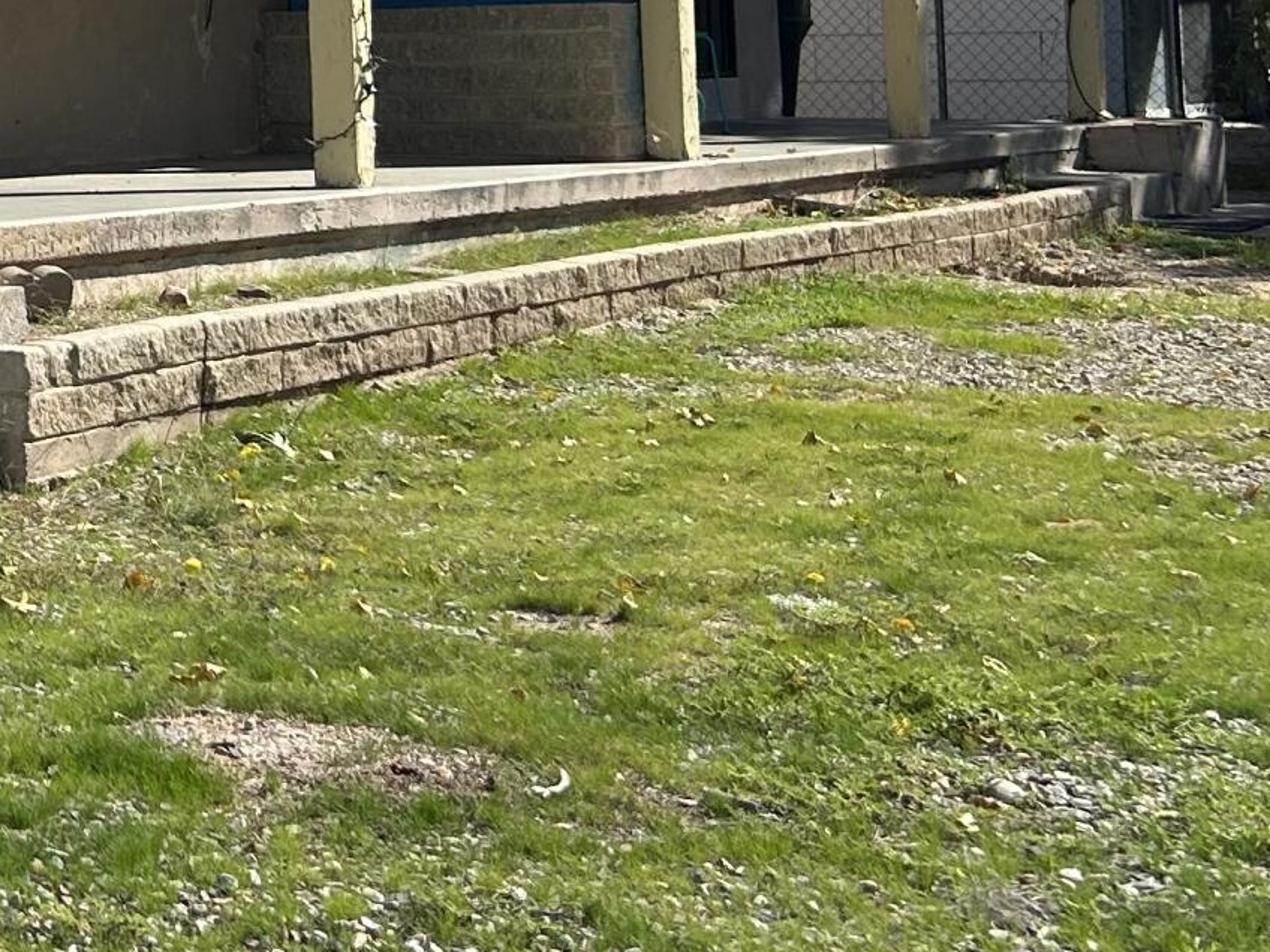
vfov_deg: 15.4
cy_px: -210
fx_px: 3375
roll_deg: +1.4
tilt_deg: +3.7
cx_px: -583
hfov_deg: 19.0
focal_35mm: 92
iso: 50
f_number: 1.5
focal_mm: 5.7
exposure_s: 1/4831
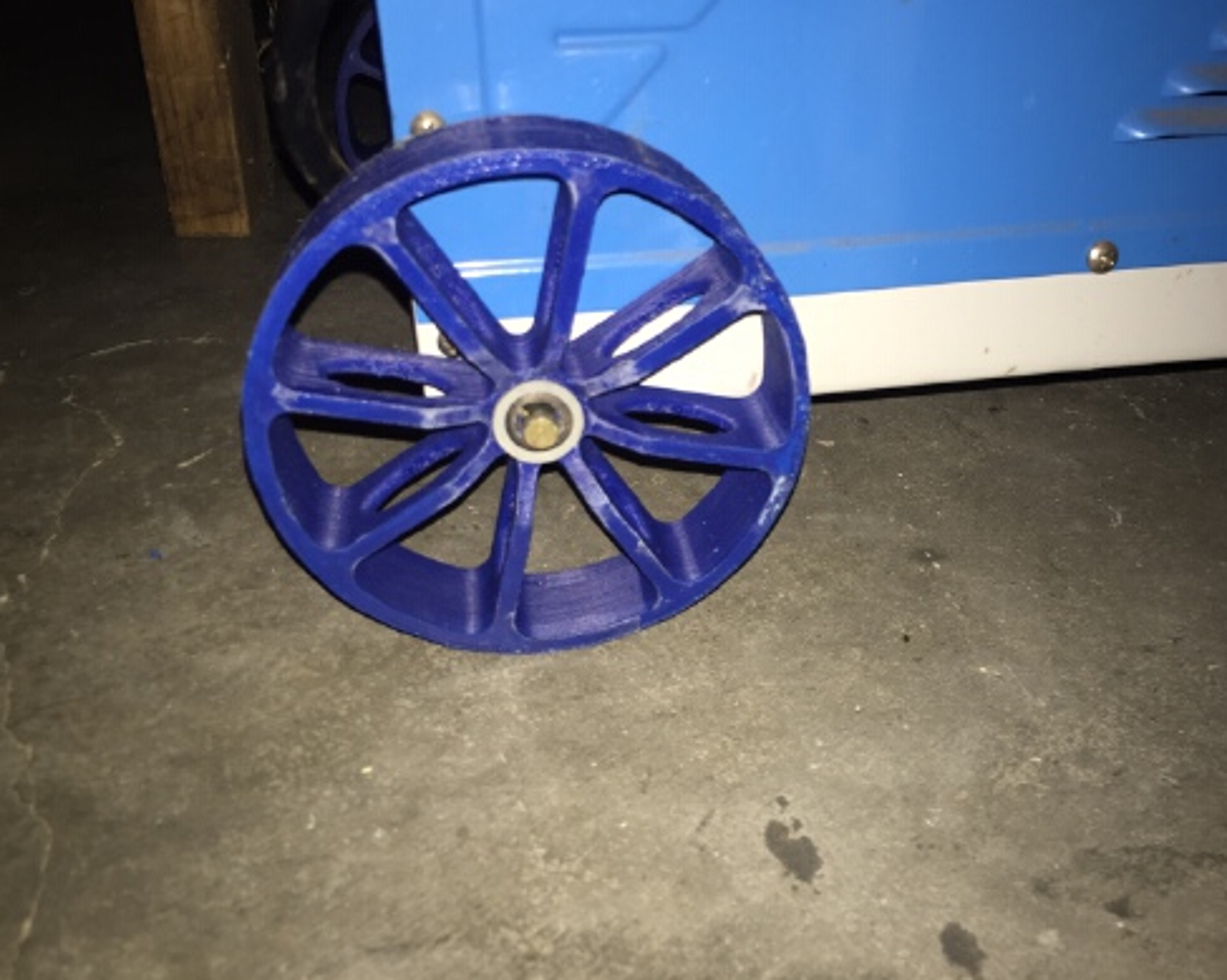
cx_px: 661
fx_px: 1125
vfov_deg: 47.1
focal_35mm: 31
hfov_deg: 57.1
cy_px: 489
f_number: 2.2
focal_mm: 4.15
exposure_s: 1/30
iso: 32
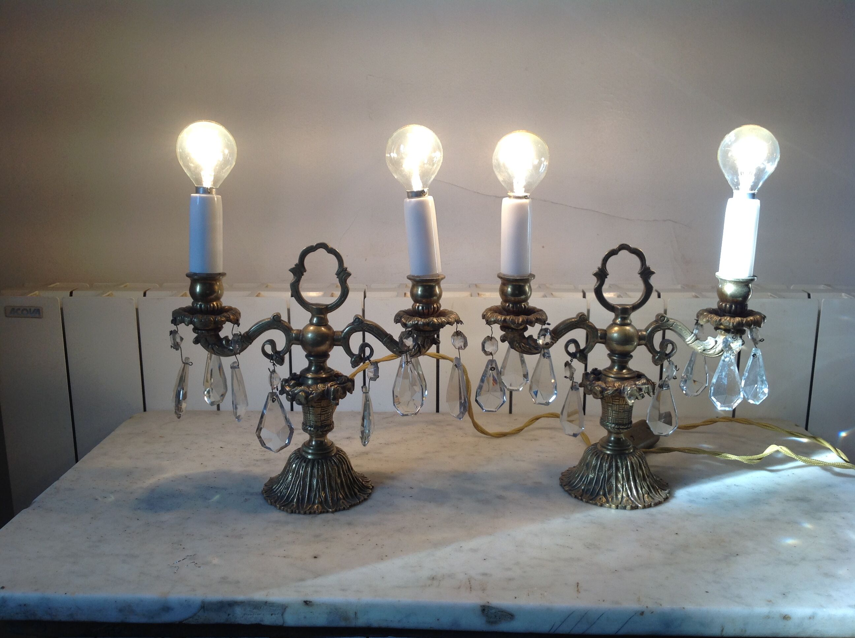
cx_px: 428
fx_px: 863
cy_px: 319
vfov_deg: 40.6
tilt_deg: -11.1
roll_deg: +0.9
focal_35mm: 35
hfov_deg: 52.7
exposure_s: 1/146
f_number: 2.4
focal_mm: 4.28
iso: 50
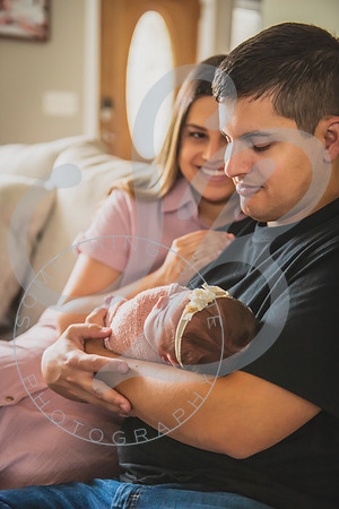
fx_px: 706
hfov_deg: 27.0
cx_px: 170
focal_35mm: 50
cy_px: 254
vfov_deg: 39.6
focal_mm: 50
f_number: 2.8
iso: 2500
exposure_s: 1/200
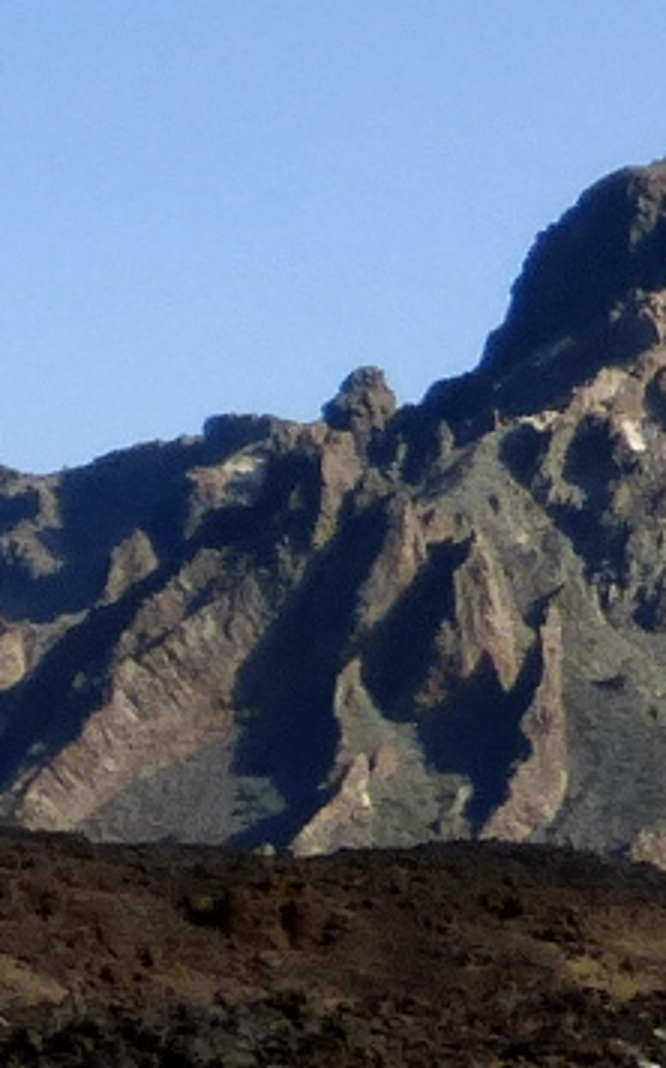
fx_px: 8872
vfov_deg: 6.9
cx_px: -1383
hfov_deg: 4.1
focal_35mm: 305
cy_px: 954
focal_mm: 6.9
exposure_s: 1/1300
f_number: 3.9
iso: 100
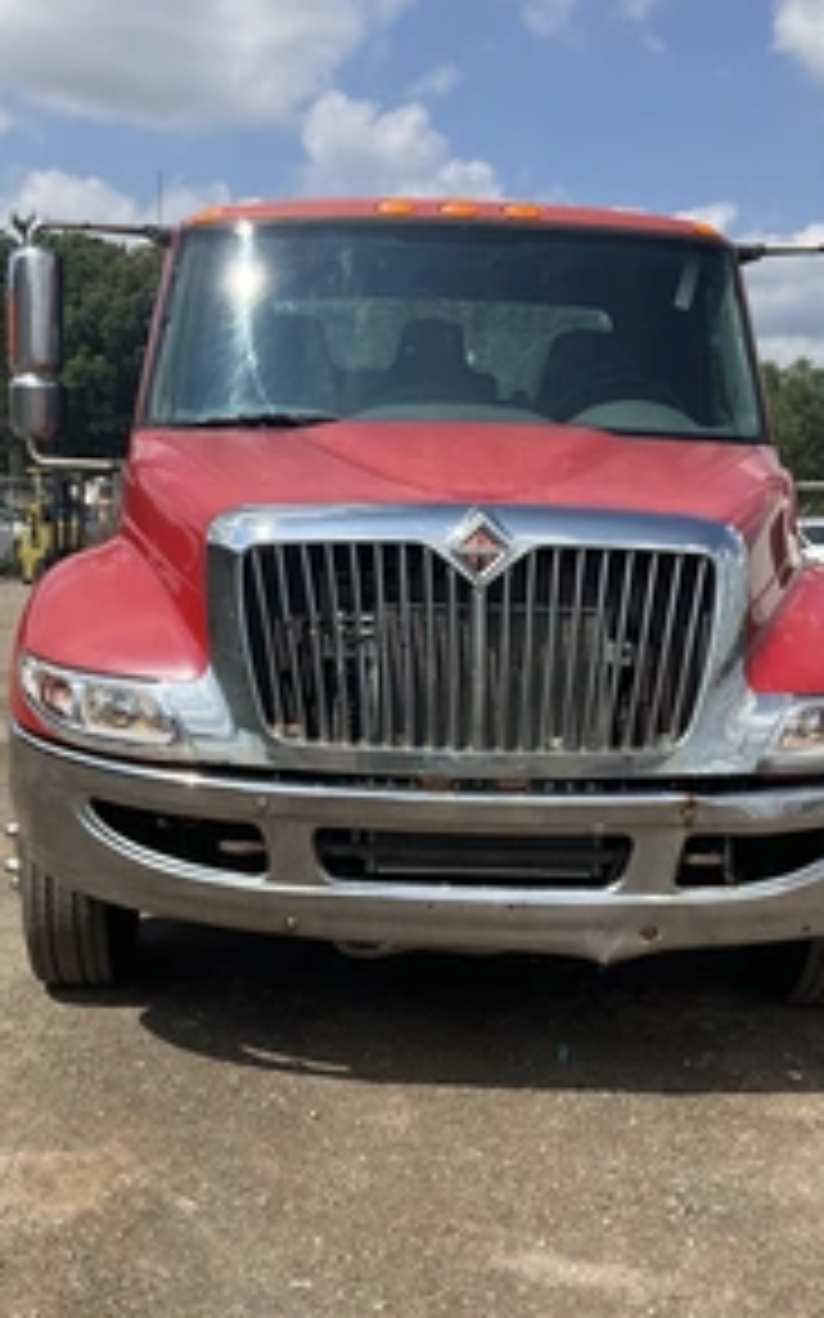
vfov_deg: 47.2
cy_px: 657
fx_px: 1510
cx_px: 387
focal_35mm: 42
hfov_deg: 30.5
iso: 25
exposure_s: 1/2141
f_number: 1.8
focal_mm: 3
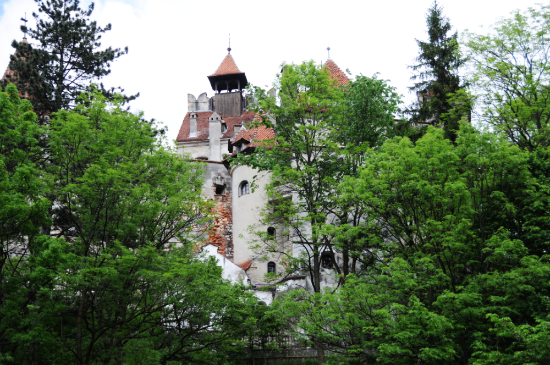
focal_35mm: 82
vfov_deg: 16.5
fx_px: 1259
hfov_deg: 24.6
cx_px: 275
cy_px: 182
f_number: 5
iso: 320
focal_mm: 55
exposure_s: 1/1000
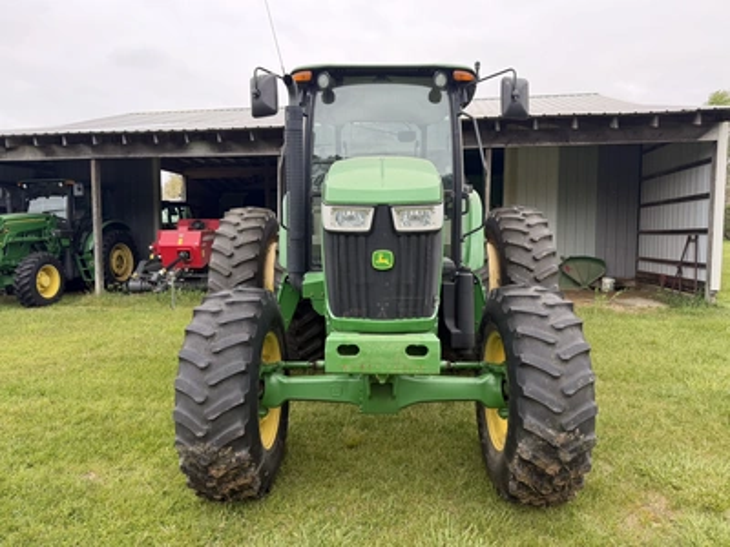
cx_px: 365
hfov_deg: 71.6
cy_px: 274
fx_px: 506
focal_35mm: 24
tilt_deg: -3.9
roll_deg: -1.3
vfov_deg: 56.8
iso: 100
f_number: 1.78
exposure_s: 1/464
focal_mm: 6.76
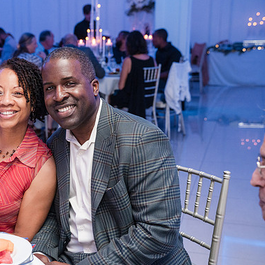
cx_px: 66
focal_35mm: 65
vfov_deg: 26.5
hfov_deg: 26.2
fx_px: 563
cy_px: 132
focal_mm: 50
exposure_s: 1/250
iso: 6400
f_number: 5
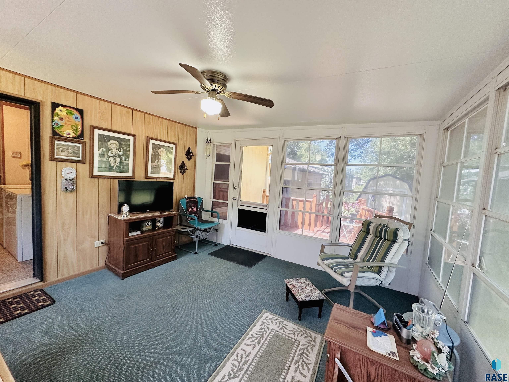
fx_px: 206
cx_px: 254
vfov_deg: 85.7
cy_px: 191
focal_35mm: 14
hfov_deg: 102.1
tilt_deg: -3.9
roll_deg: -3.9
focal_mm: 2.22
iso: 250
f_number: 2.2
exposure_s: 1/120
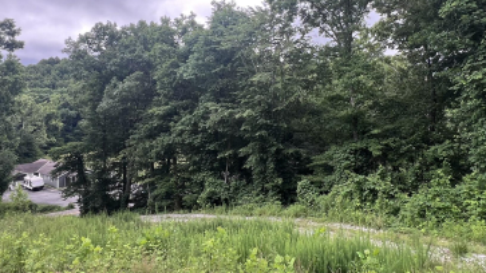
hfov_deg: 71.6
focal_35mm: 26
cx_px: 275
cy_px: 74
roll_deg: +2.9
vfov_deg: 43.2
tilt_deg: +1.5
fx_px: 335
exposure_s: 1/111
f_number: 1.8
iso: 32
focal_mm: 1.57
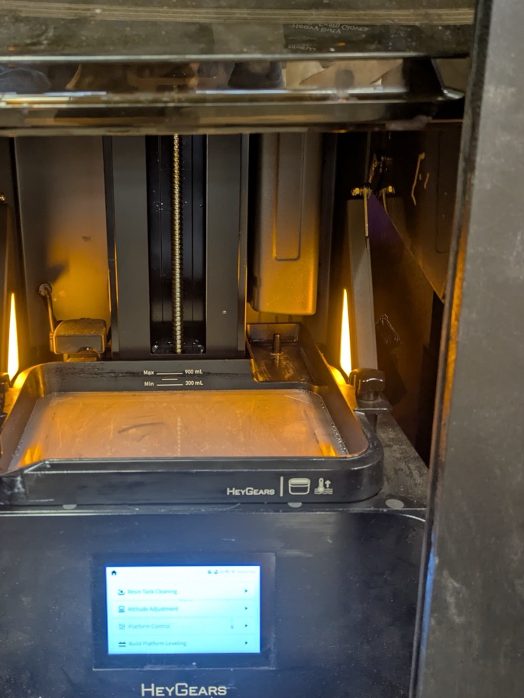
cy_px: 313
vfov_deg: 52.5
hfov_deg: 40.1
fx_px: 706
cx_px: 165
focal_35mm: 35
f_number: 1.89
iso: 152
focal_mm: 5.43
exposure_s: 1/24
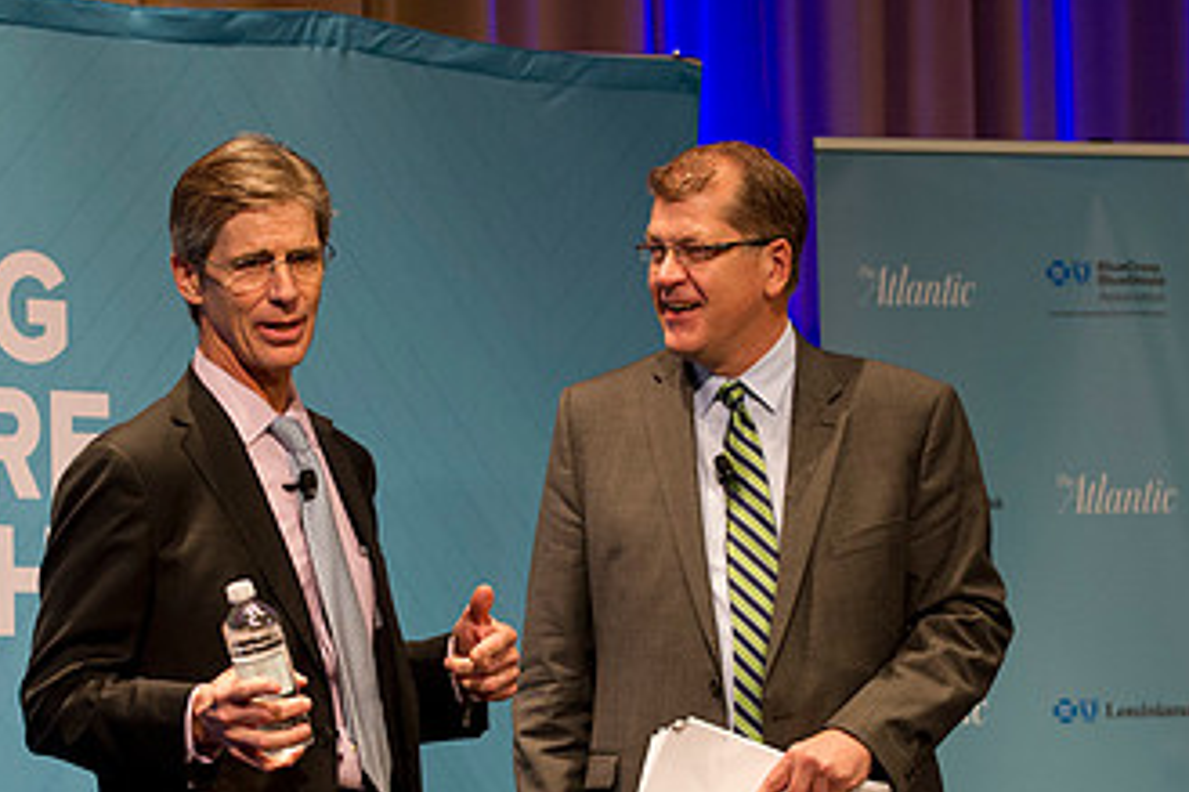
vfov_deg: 7.1
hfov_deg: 10.6
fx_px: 6404
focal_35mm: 194
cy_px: 517
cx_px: 513
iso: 2500
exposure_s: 1/200
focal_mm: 110
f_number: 3.2
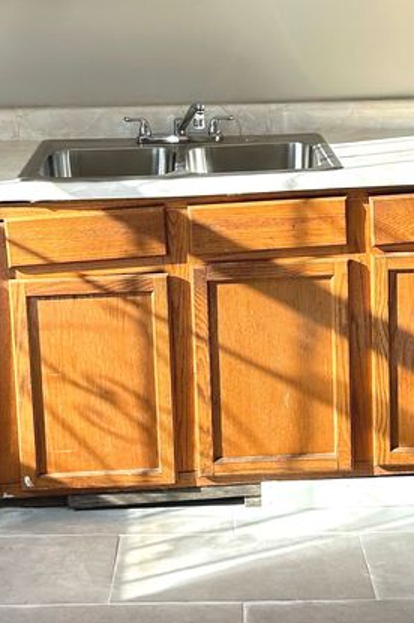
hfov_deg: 20.9
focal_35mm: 65
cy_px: 183
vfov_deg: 30.6
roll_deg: +2.5
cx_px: 210
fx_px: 1123
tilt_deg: -8.8
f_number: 1.78
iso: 80
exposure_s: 1/590
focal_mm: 6.86
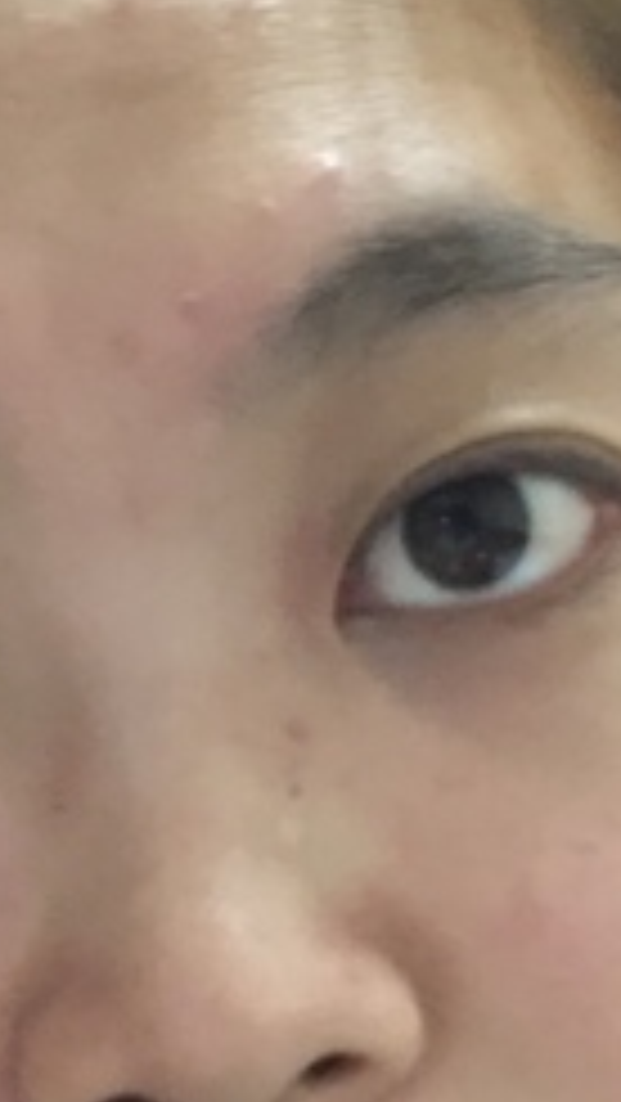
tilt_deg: -4.1
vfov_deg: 18.7
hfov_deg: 10.8
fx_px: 3275
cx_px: 176
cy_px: 1041
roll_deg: -4.6
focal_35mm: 112
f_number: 2.2
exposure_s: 1/4
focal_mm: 4.15
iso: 125
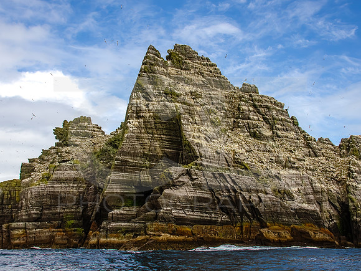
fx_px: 520
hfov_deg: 38.3
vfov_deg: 29.2
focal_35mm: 50
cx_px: 173
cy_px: 135
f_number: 18
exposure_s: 1/200
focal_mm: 30
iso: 500
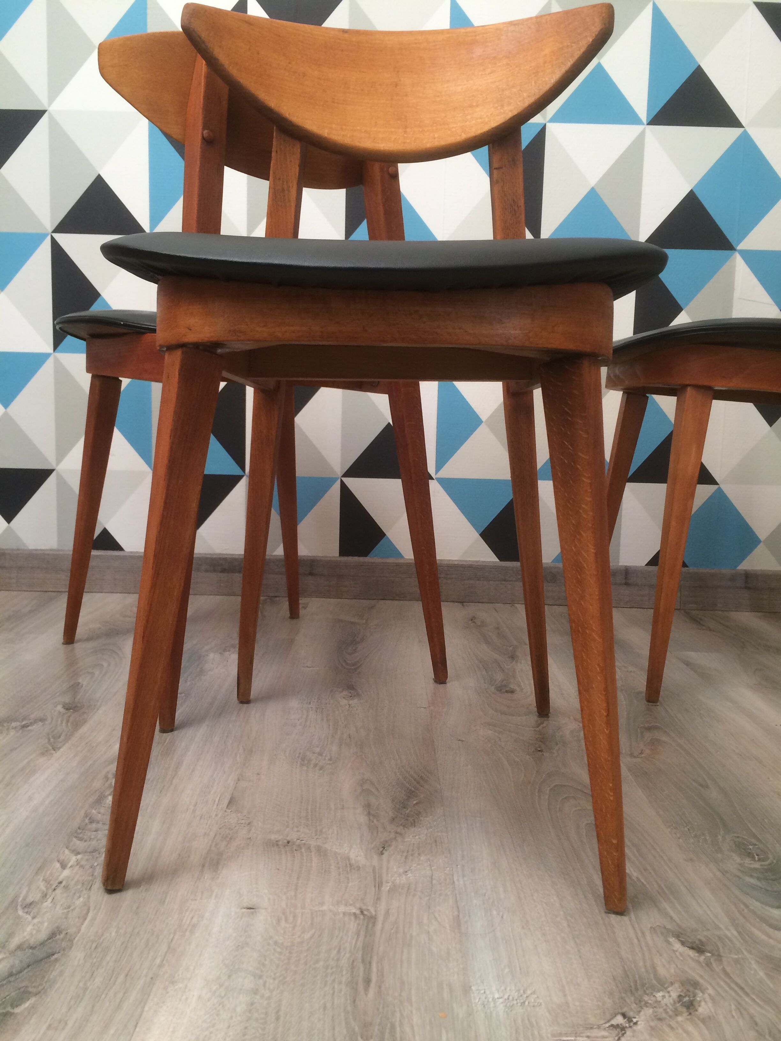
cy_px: 520
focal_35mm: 29
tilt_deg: -11.5
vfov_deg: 61.7
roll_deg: -0.2
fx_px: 872
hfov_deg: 48.2
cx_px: 390
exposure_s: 1/33
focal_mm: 4.15
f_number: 2.2
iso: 64
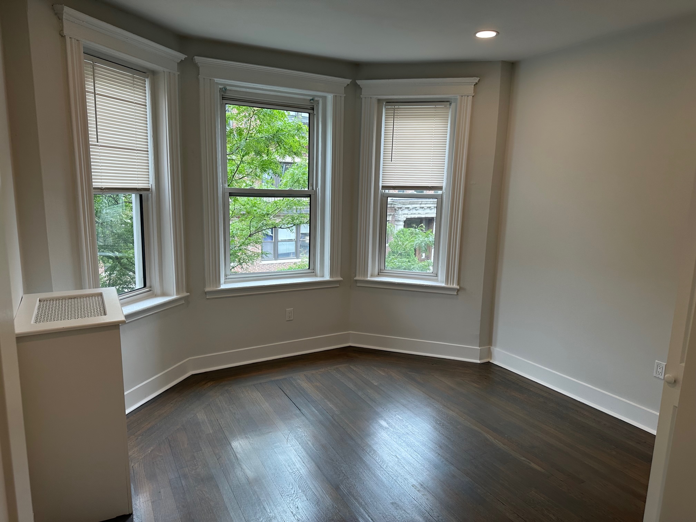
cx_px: 348
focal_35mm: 24
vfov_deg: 56.8
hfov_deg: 71.6
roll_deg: -2.2
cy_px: 261
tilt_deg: -10.9
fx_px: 483
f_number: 1.78
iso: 80
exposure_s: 1/177
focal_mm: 6.86
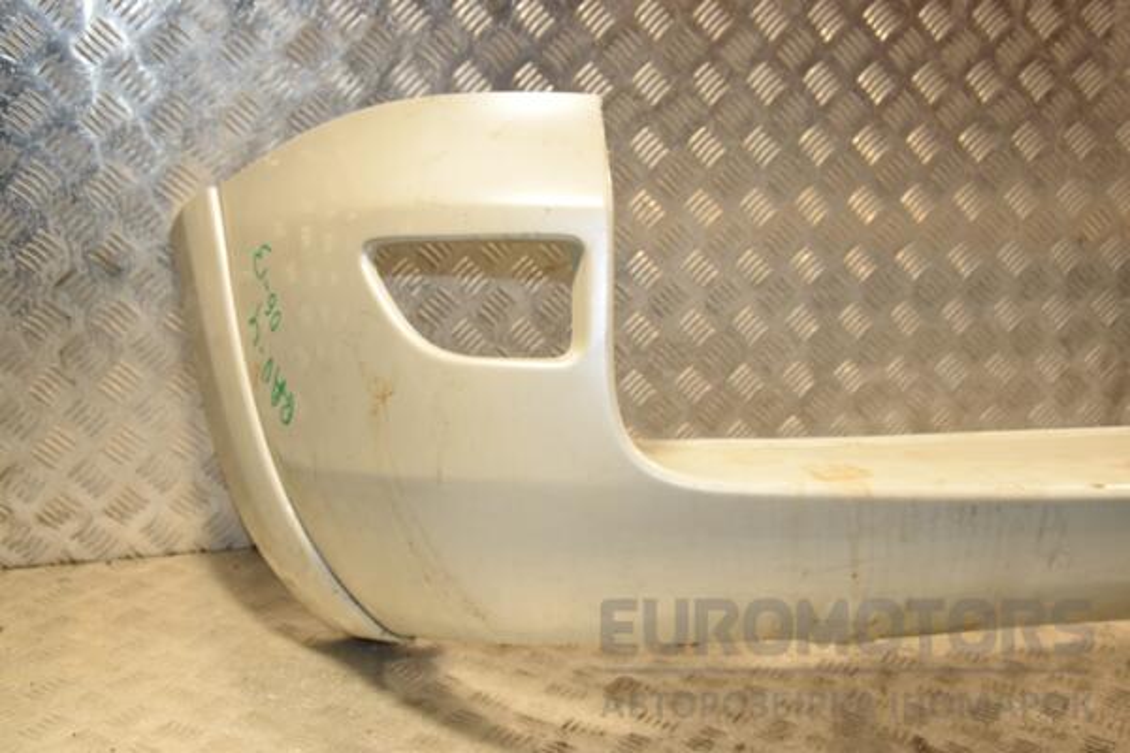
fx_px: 1601
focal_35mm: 51
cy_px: 376
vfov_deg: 26.5
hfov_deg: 38.9
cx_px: 565
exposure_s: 1/200
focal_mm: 34
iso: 800
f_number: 6.3
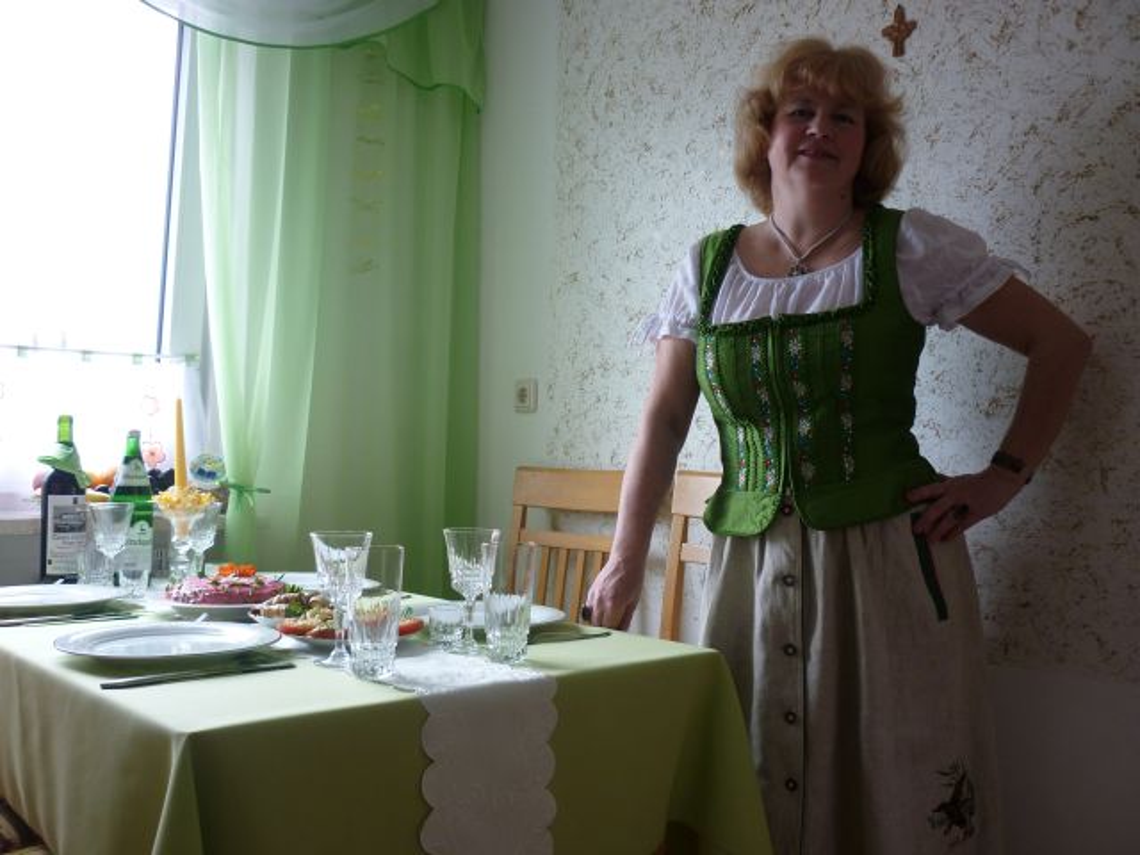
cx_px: 570
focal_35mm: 33
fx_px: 1087
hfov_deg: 55.4
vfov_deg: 42.9
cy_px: 428
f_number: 2.8
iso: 100
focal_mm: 5.5
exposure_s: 1/30
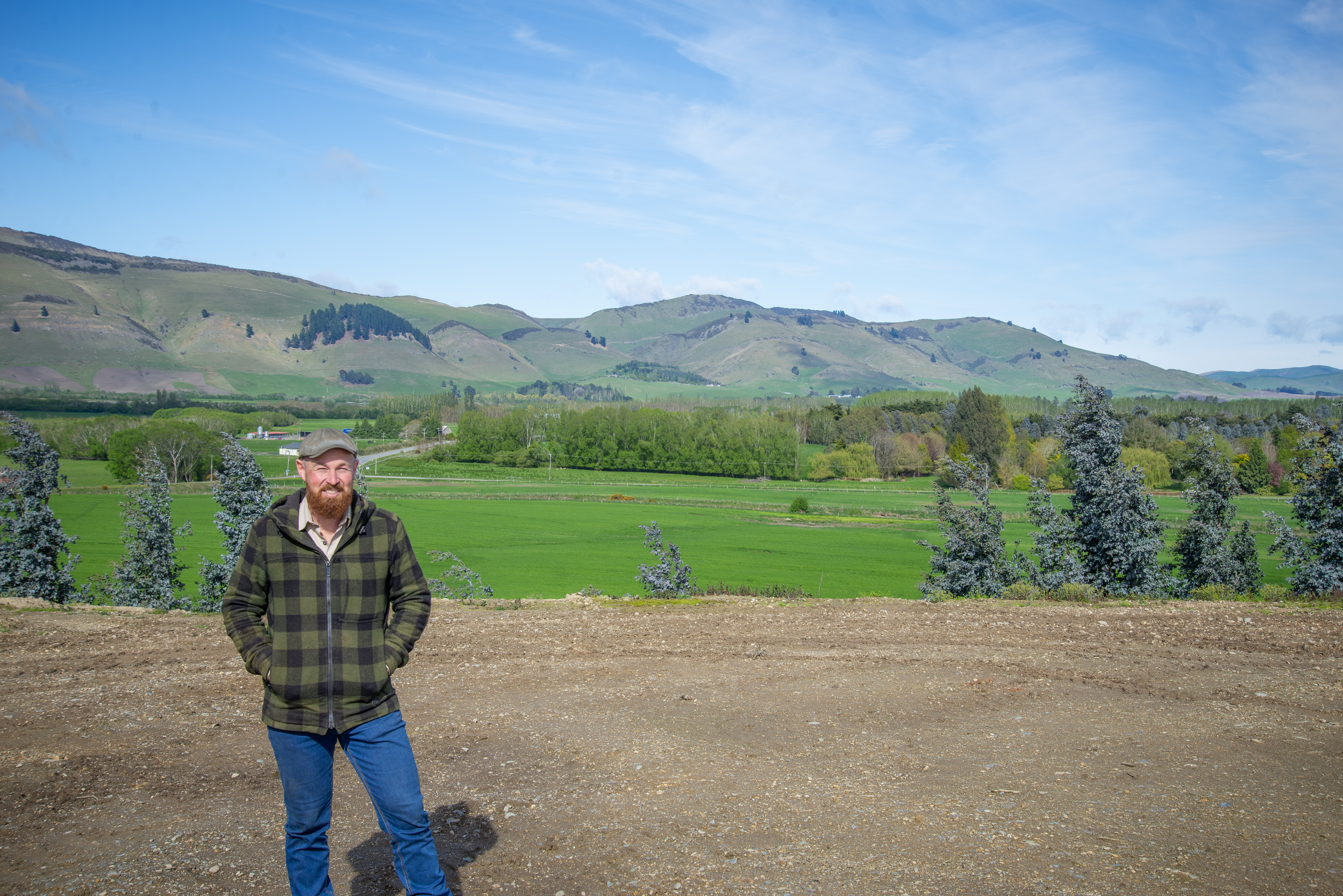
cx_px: 672
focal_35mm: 42
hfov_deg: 46.4
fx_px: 1567
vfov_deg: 31.9
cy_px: 448
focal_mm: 42
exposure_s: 1/250
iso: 125
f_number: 8
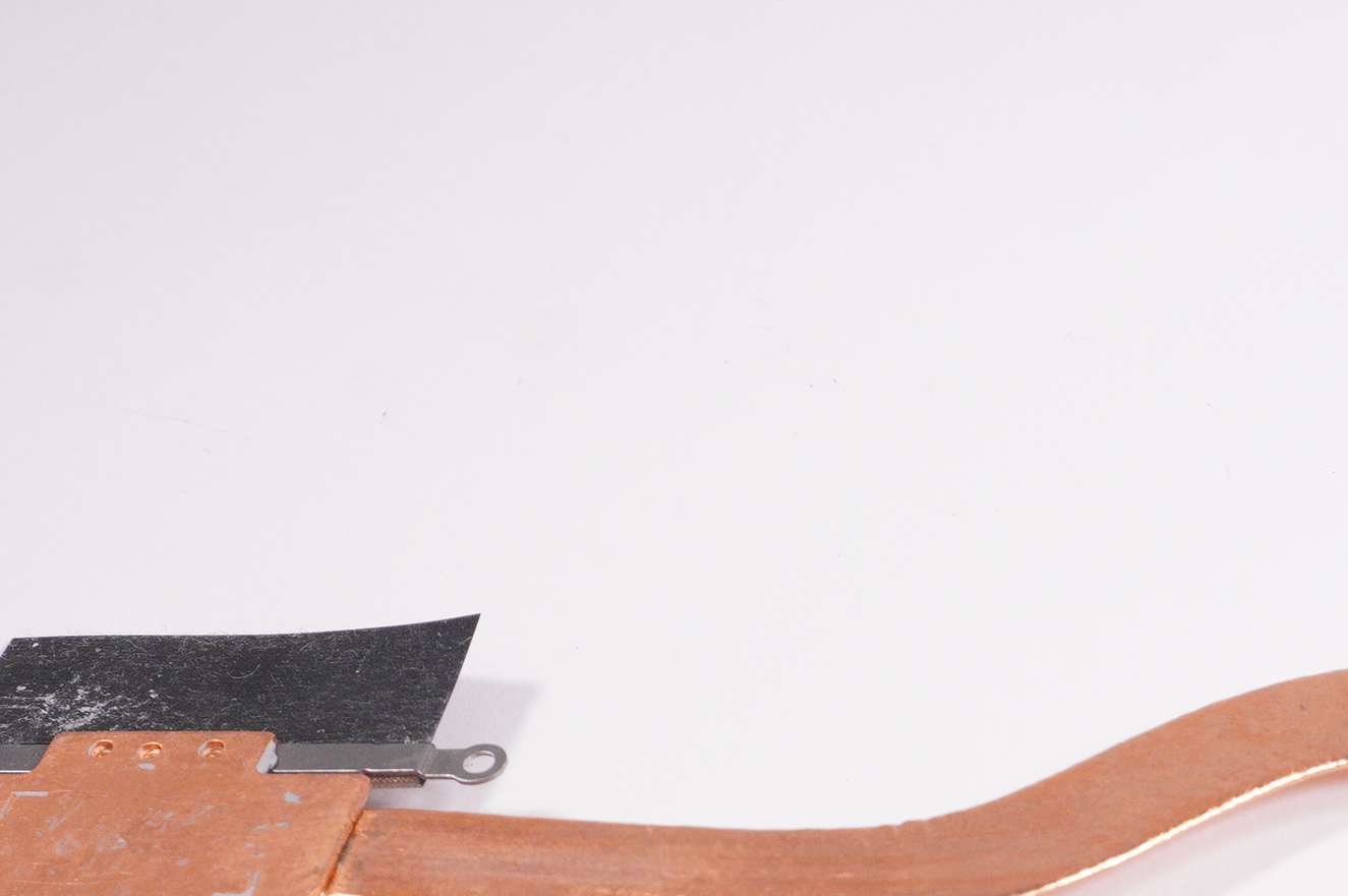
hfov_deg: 23.5
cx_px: 1123
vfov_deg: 15.7
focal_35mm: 85
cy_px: 872
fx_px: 3185
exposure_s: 1/250
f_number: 8
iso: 1000
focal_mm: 25
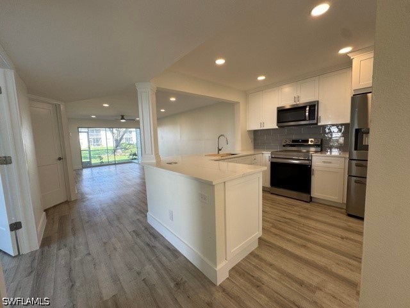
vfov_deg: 85.7
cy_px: 154
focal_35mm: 14
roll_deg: +1.7
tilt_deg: -5.8
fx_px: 166
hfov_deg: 102.1
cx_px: 205
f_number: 2.2
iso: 80
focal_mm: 2.22
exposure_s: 1/120
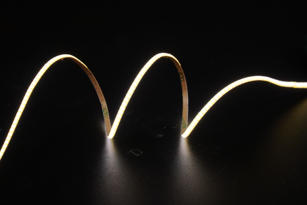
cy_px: 102
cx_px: 154
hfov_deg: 11.1
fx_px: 1578
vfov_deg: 7.4
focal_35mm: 185
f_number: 14
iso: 100
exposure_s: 1/80
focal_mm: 185
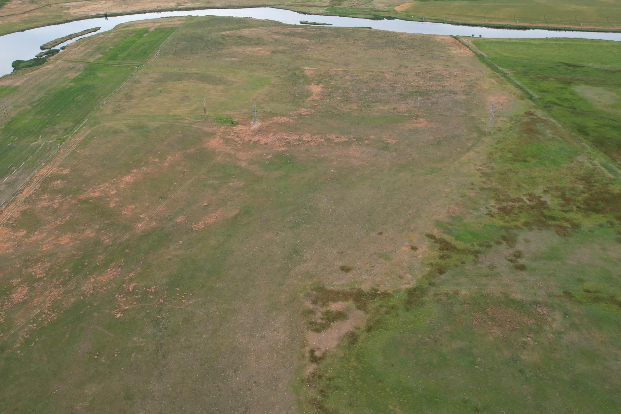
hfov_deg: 65.4
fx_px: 483
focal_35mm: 28
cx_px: 290
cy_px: 228
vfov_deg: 46.3
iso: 100
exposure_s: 1/400
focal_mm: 8.38
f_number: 2.8
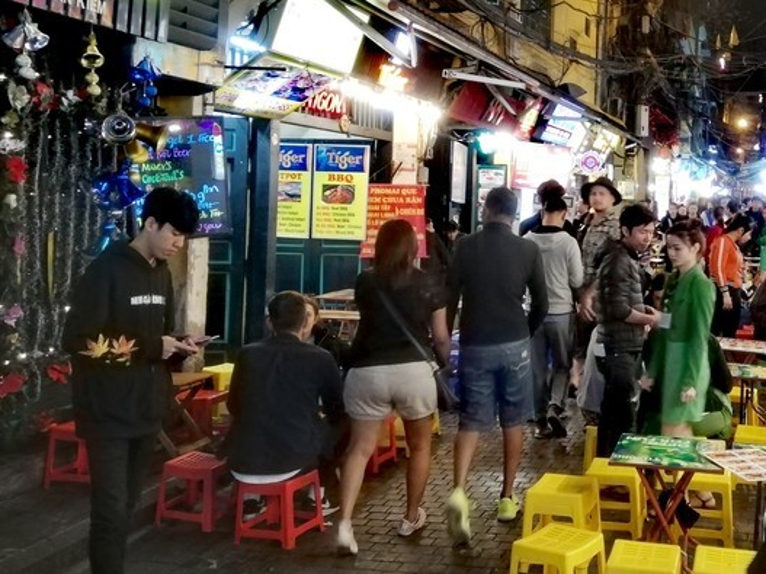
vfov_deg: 32.6
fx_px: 973
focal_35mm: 44
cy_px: 202
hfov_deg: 41.6
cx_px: 580
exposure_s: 1/25
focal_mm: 3.81
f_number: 2.2
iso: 500
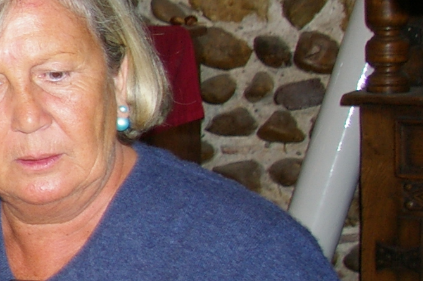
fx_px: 1585
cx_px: -470
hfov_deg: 12.9
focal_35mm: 135
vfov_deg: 10.1
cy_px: 102
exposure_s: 1/30
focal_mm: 20
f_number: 4.5
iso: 400
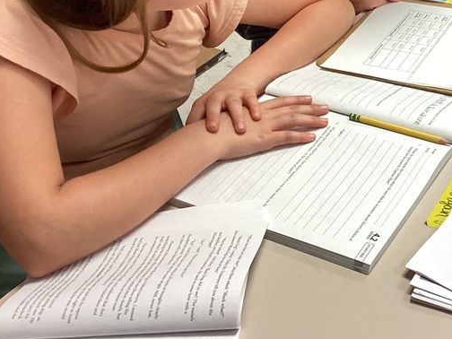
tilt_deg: -32.1
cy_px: 34
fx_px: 823
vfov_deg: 22.7
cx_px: 412
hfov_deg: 29.4
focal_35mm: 63
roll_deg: +3.7
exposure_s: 1/60
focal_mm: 3.3
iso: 200
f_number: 2.4
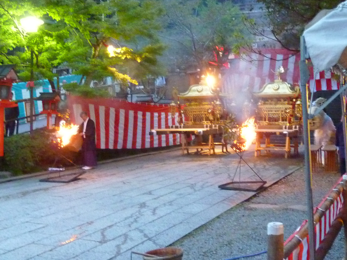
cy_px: 130
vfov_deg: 30.3
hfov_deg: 39.7
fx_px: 481
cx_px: 174
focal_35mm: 48
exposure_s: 1/10
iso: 800
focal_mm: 4.4
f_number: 3.3
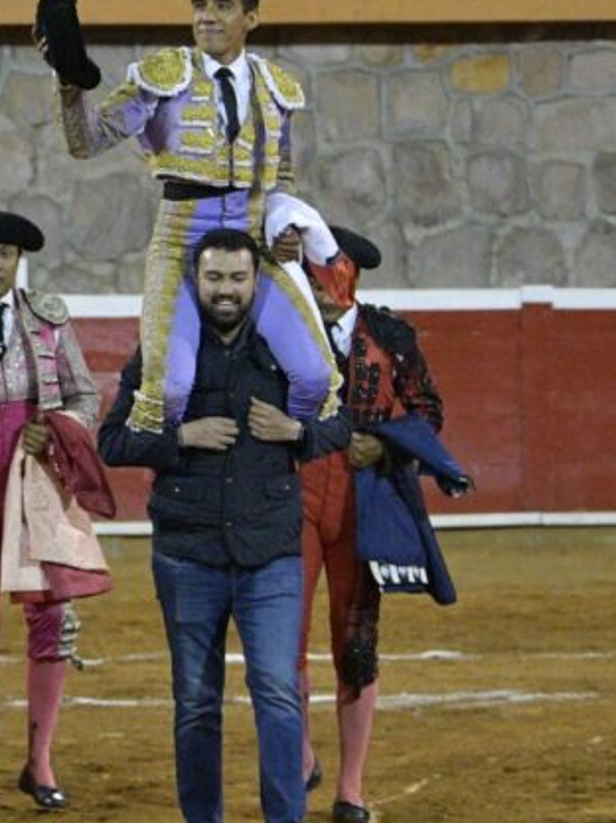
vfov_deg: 9.1
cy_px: 444
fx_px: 5180
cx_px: 34
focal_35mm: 218
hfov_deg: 6.8
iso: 4000
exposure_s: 1/250
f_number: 2.8
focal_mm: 82
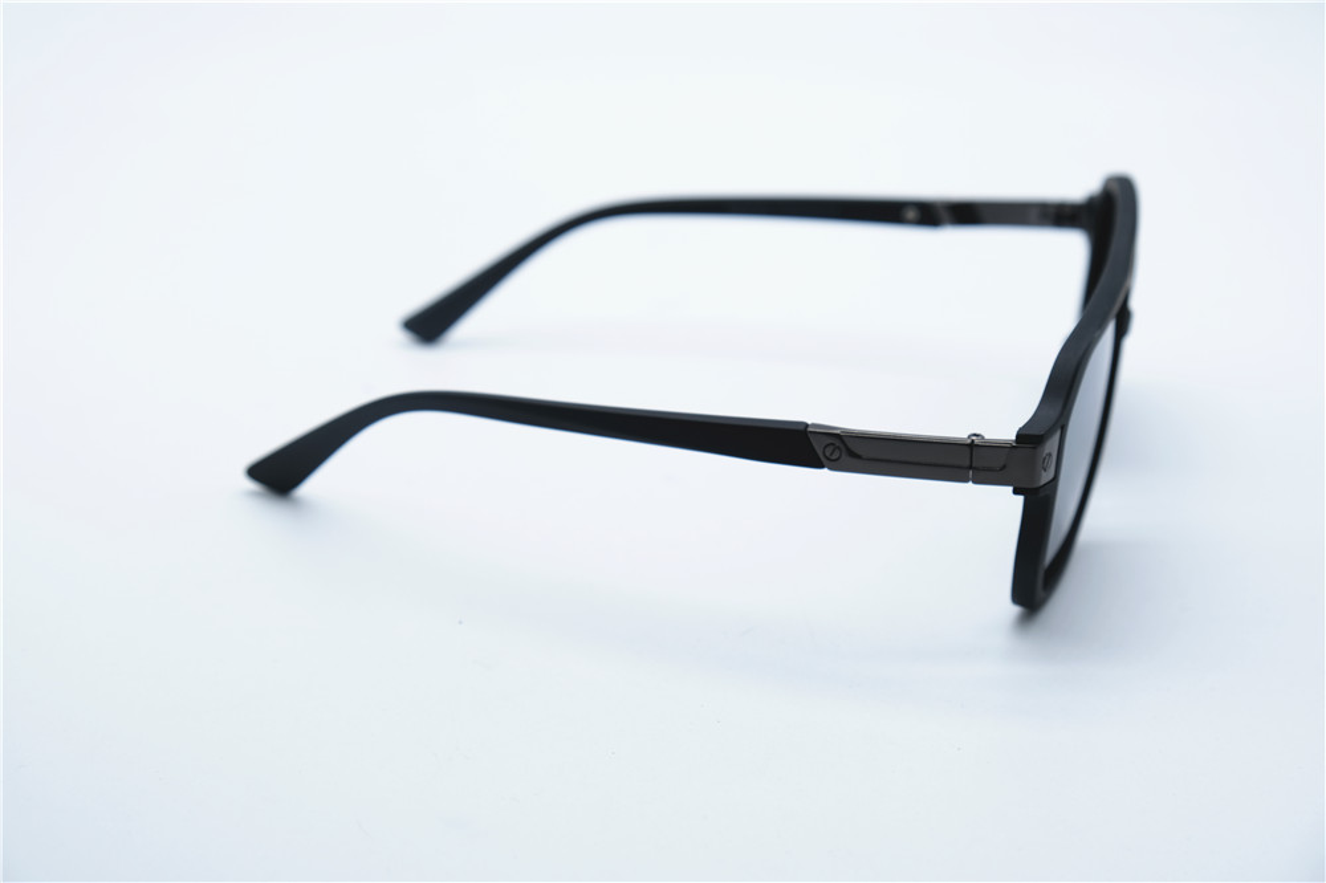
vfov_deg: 23.0
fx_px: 2172
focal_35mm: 59
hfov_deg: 33.9
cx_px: 663
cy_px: 442
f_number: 5.6
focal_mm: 39
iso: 160
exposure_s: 1/220
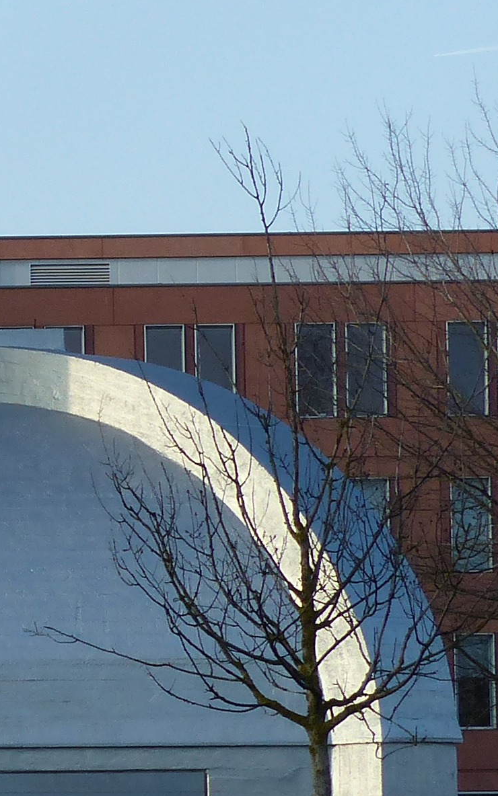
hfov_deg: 5.4
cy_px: 301
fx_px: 5212
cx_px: -466
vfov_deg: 8.7
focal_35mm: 240
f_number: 4
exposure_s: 1/320
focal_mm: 11.4
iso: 100
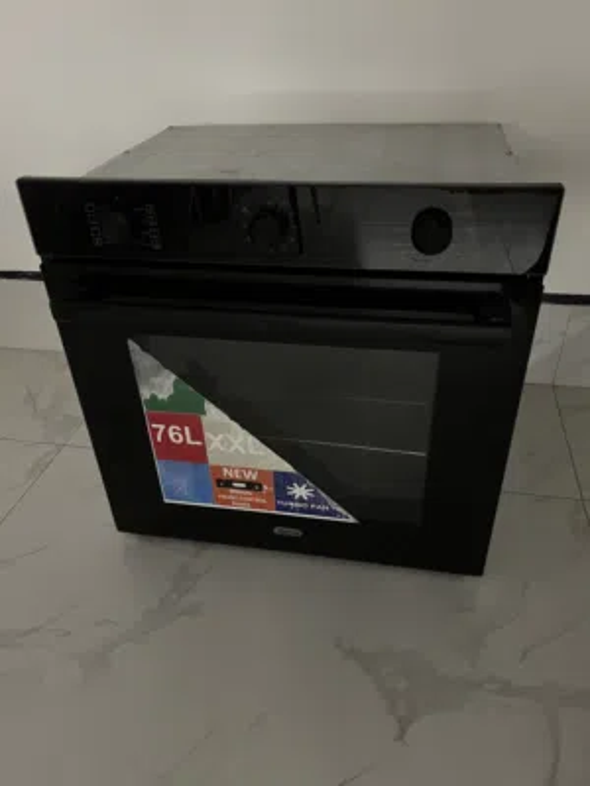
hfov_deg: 53.1
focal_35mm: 26
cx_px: 295
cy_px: 393
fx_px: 591
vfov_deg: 67.3
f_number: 1.5
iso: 800
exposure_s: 1/30
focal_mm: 5.7
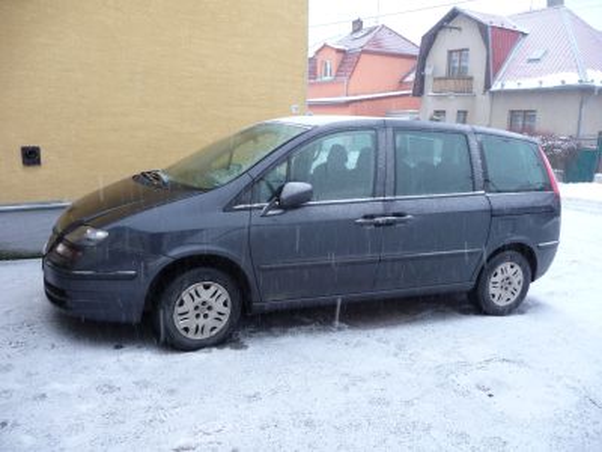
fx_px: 487
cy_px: 226
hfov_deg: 63.4
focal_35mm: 28
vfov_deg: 49.7
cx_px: 301
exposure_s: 1/30
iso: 200
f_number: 3.3
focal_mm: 4.7
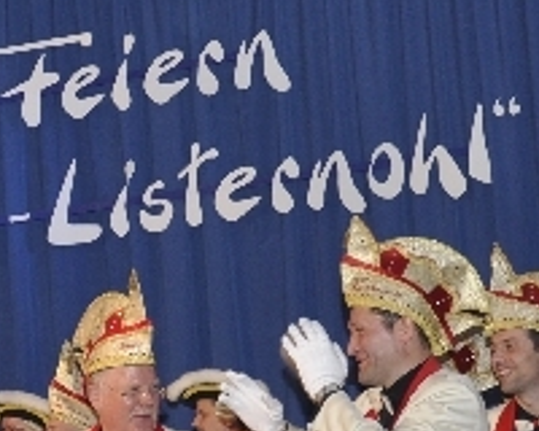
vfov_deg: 12.3
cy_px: 413
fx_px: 1978
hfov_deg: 14.8
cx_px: -183
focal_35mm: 124
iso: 400
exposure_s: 1/60
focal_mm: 22
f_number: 5
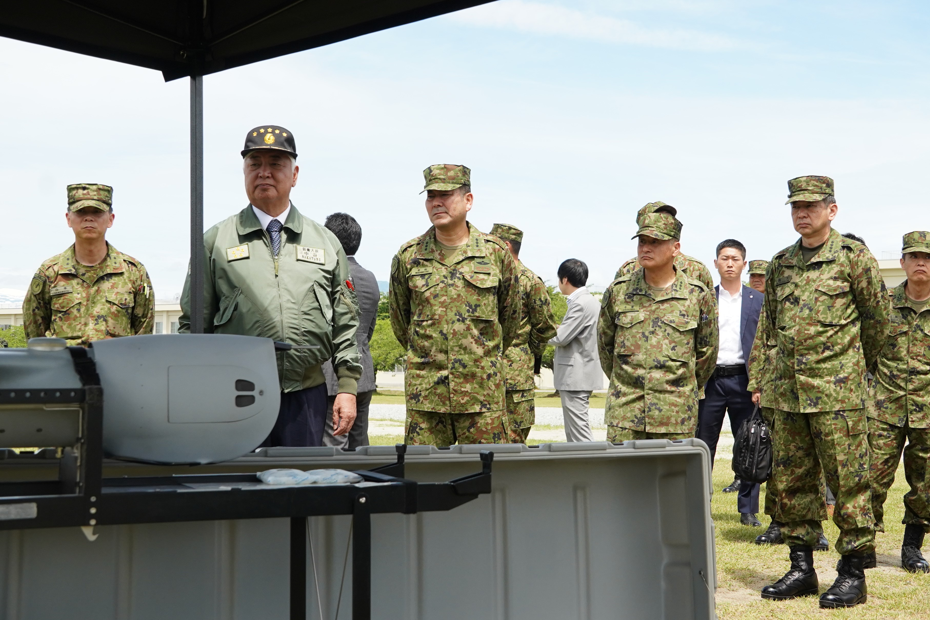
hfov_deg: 40.3
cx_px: 465
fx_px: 1266
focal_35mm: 49
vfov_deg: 27.5
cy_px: 310
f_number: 7.1
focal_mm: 33
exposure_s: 1/1250
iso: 800
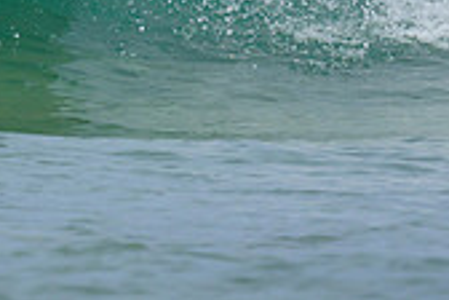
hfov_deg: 0.5
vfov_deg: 0.4
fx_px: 47403
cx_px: -138
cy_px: -209
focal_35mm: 3801
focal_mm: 800
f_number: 6.3
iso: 280
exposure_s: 1/2000
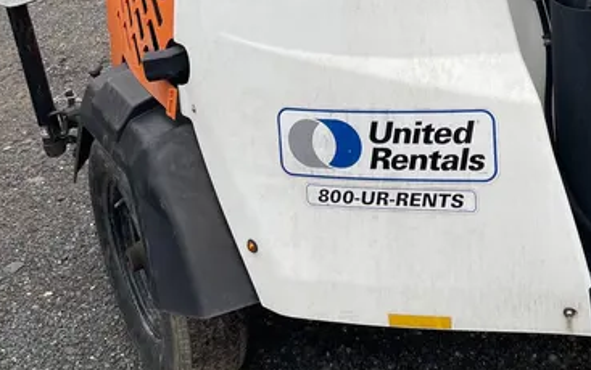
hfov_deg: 36.2
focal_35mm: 55
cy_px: -60
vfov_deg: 22.0
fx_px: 887
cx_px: 428
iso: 32
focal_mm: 4.2
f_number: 1.6
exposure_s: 1/515
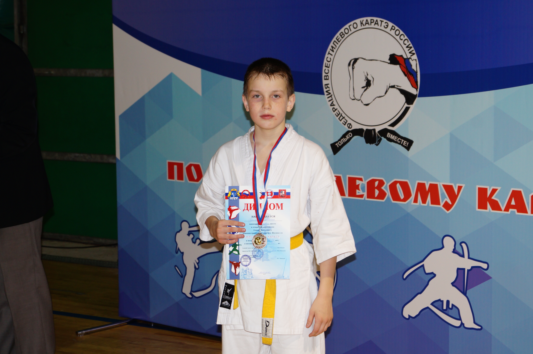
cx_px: 266
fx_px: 1109
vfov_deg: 18.1
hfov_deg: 27.0
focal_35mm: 75
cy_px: 177
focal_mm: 50
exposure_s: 1/80
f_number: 5.6
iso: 400
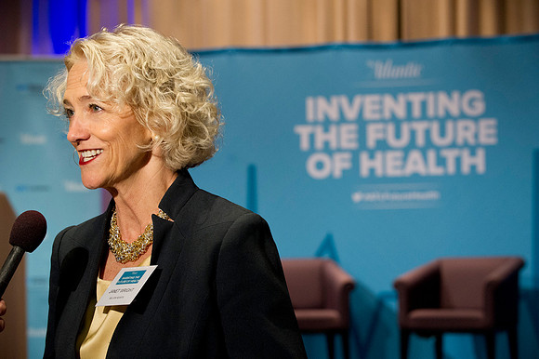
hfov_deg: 22.6
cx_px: 270
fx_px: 1347
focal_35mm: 90
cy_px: 180
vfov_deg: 15.2
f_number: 5
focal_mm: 90
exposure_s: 1/125
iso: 2500
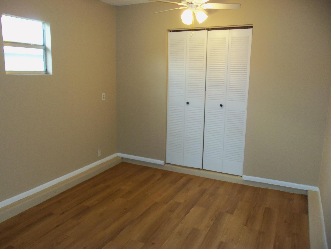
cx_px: 166
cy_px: 124
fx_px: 277
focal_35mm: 29
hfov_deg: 61.7
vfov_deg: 48.2
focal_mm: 5.2
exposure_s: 1/30
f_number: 3.4
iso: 160
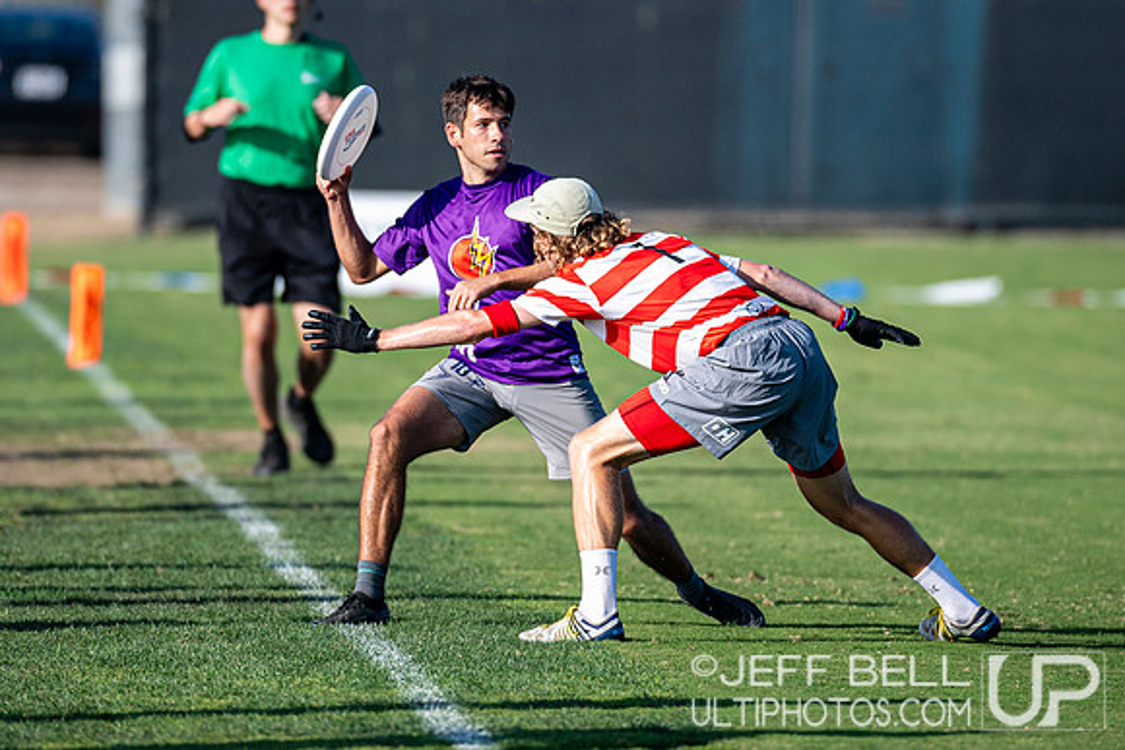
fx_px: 17474
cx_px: 535
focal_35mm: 559
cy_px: 318
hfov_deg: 3.7
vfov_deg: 2.5
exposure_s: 1/2500
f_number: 3.2
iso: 200
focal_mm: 300
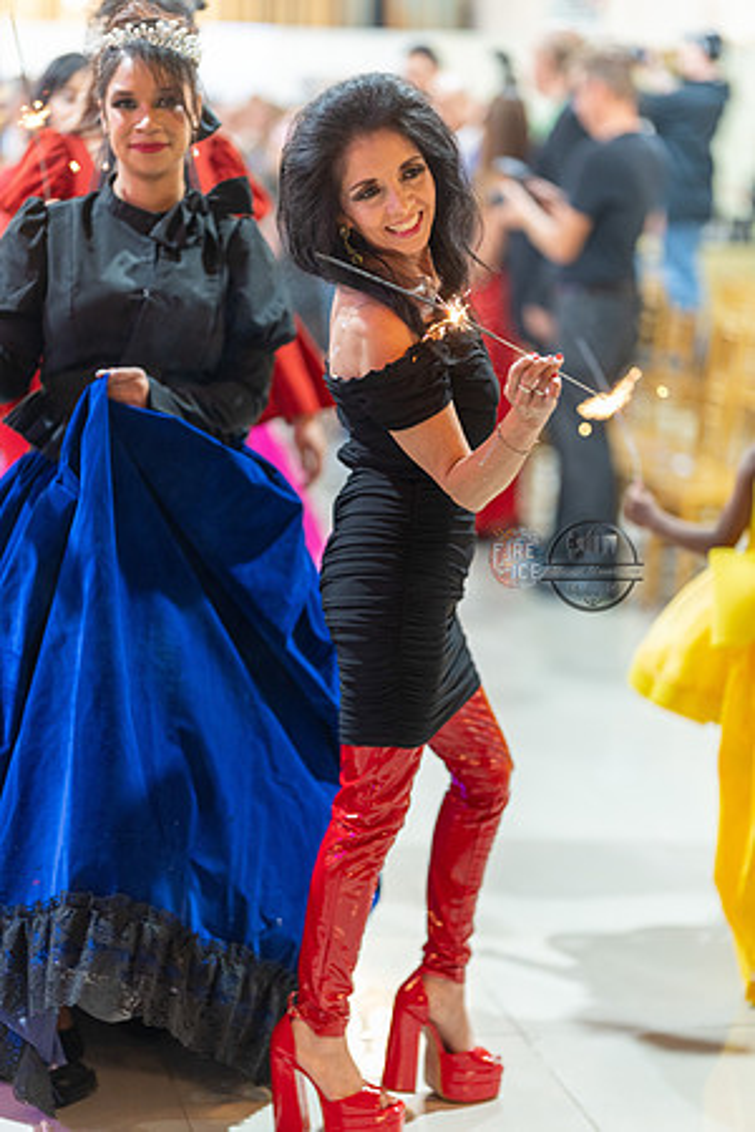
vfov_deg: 23.9
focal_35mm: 85
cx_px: 378
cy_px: 566
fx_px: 2674
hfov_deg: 16.1
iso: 800
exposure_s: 1/160
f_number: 1.4
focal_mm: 85
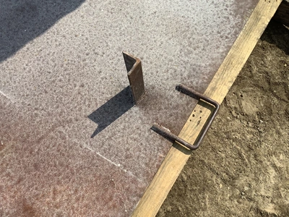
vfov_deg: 45.4
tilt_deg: -74.0
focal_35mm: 31
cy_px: 108
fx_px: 259
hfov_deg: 58.4
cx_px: 144
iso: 25
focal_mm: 3.3
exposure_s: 1/1508
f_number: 2.4
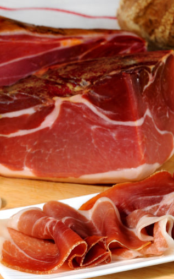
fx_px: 1464
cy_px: 140
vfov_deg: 10.9
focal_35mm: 193
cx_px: 42
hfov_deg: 6.8
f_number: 11
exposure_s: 1/20
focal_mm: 125
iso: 200
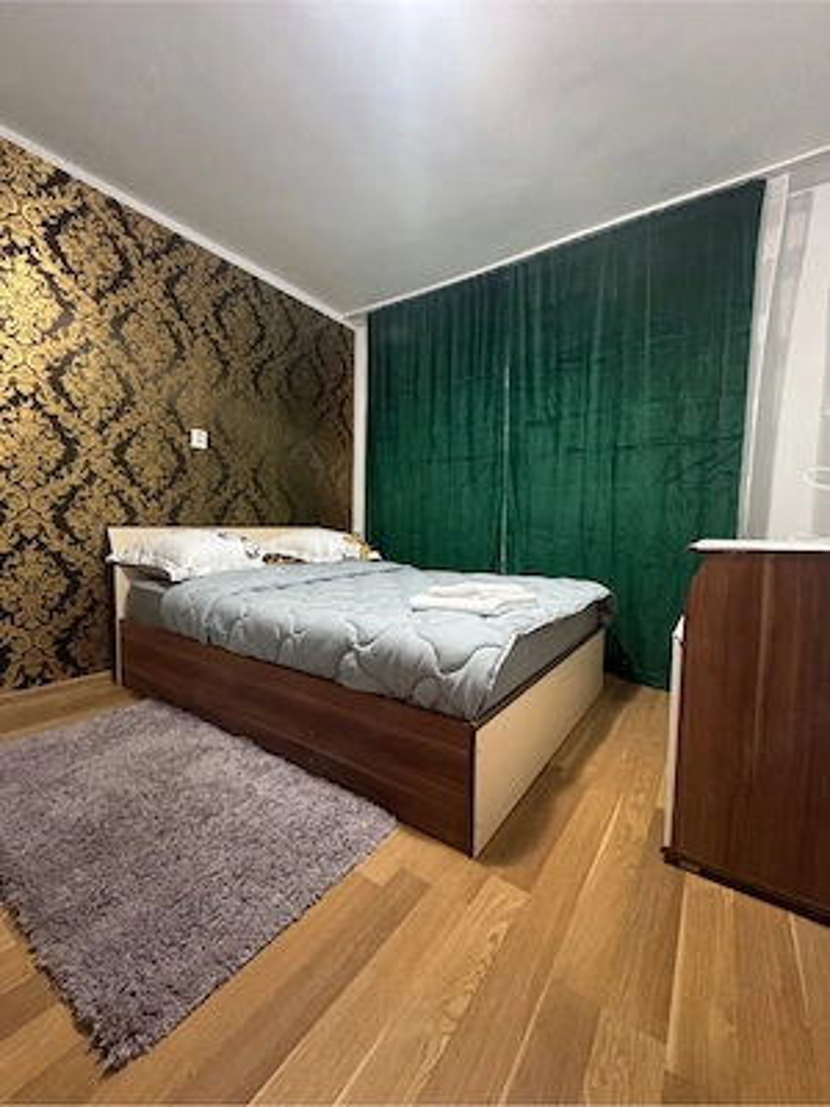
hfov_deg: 85.7
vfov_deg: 102.1
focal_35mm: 14
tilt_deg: -1.9
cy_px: 554
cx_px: 415
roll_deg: -1.7
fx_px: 448
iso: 800
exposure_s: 1/50
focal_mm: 2.22
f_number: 2.2
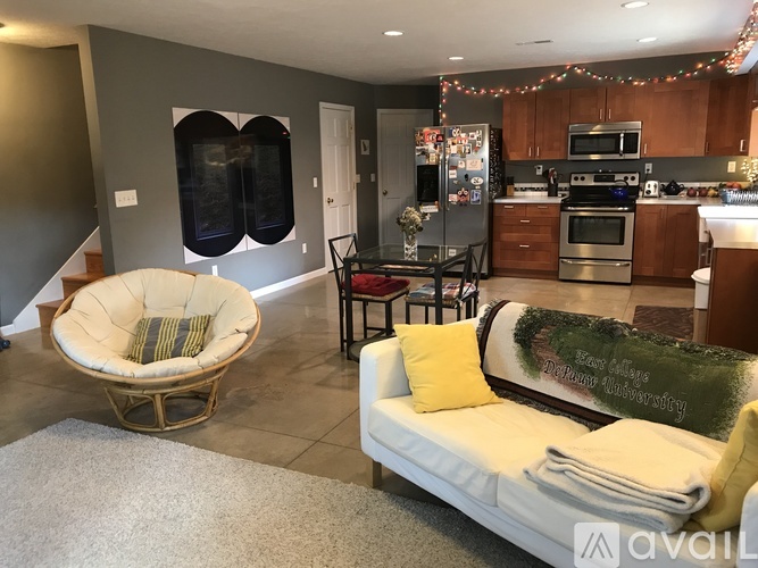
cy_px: 284
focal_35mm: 28
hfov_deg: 63.5
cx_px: 379
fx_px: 613
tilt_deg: -10.2
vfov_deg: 49.7
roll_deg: +0.7
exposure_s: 1/15
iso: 80
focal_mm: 3.99
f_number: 1.8
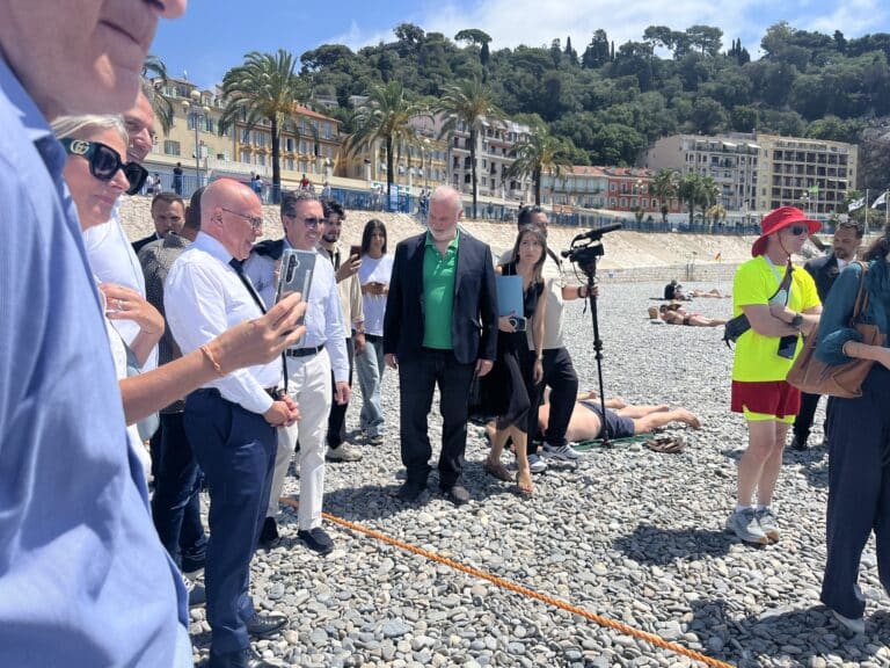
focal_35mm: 26
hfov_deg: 67.3
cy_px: 334
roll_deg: -0.4
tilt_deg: -4.5
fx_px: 668
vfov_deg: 53.1
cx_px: 445
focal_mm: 5.1
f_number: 1.6
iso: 50
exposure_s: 1/4310
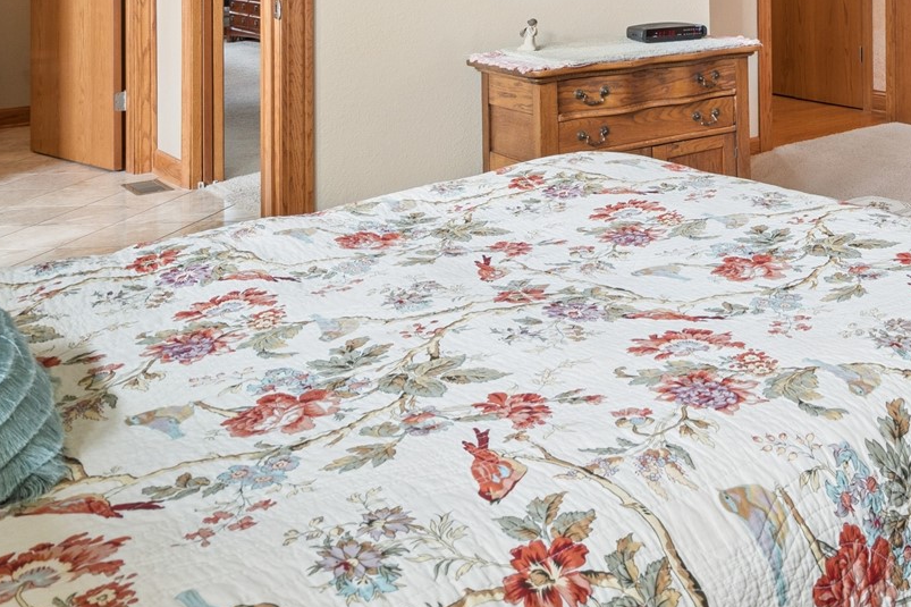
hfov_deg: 37.5
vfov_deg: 26.2
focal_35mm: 46
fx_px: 1164
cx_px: 942
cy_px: -110
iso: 400
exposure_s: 1/13
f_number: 9
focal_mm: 17
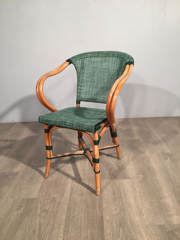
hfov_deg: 48.2
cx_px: 90
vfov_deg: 61.7
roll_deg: +2.1
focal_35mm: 29
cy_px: 120
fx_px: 201
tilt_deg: -18.9
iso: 100
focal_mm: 4.15
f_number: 2.2
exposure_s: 1/33
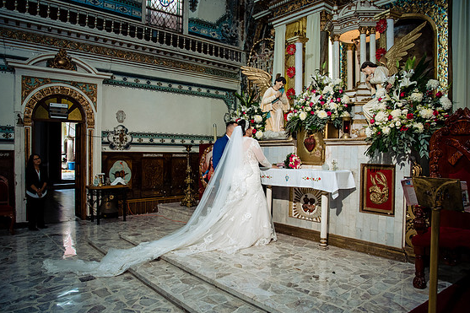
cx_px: 235
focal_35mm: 25
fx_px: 326
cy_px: 154
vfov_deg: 51.3
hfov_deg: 71.5
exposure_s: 1/125
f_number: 7.1
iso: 2000
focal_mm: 24
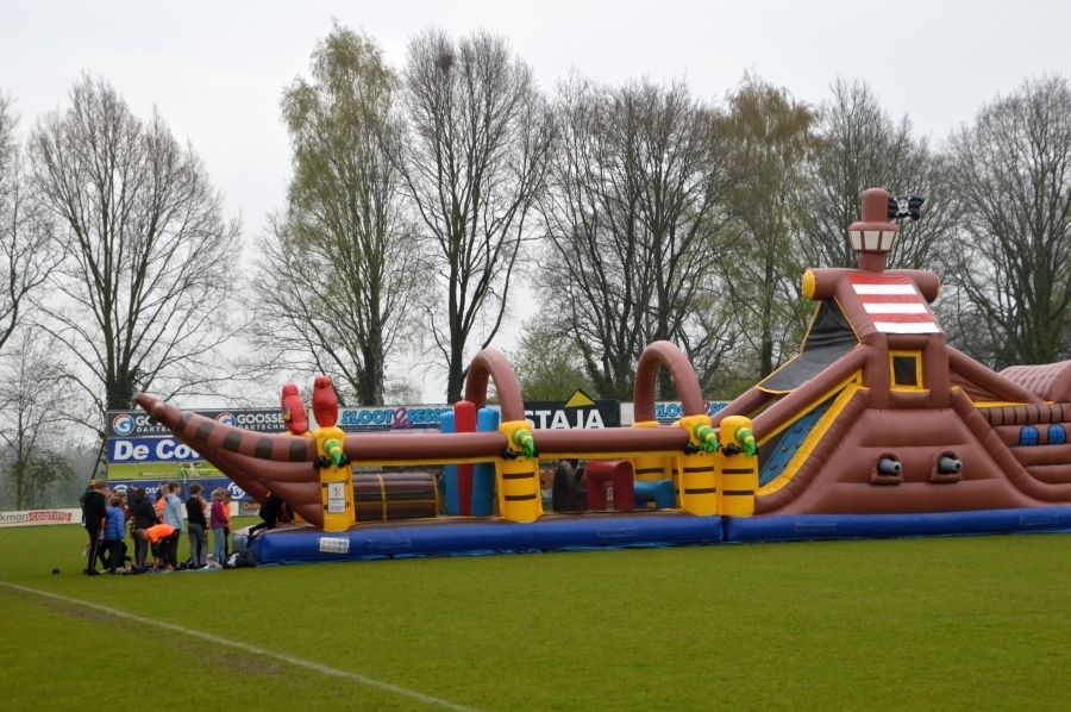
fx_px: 2318
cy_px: 356
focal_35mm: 78
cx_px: 536
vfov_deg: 17.5
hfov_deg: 26.0
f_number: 5.6
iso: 160
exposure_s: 1/125
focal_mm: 52
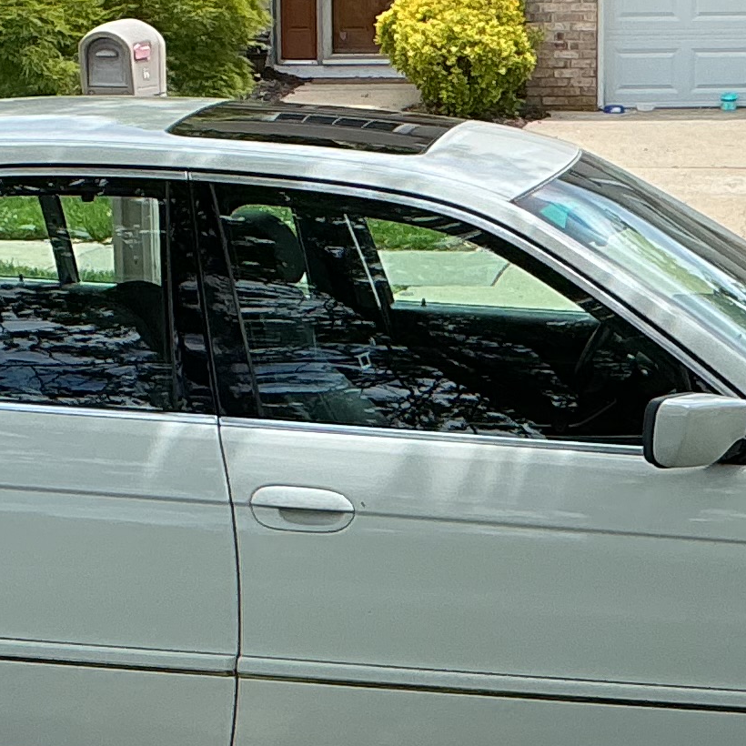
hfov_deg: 13.8
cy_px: 703
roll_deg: +0.4
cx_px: 405
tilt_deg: -12.7
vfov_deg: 13.7
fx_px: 3072
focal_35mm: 126
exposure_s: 1/709
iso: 25
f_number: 1.8
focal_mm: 3
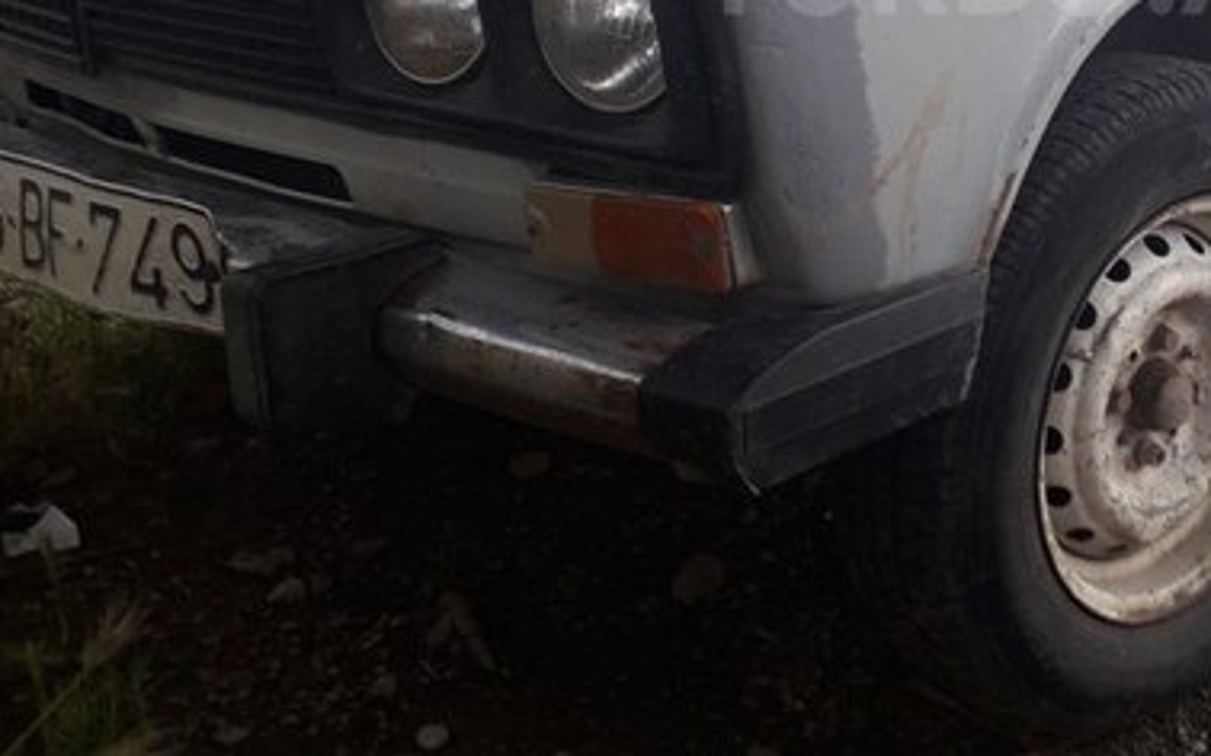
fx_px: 1650
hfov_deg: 38.3
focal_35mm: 50
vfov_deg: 24.4
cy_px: -34
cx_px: 1025
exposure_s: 1/100
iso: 40
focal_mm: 3.6
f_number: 1.9
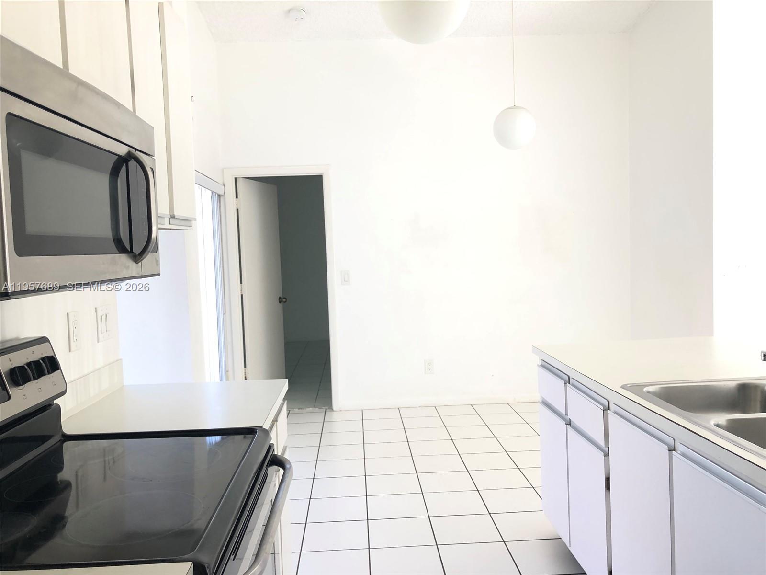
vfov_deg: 49.7
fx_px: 620
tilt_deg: -2.9
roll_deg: +2.3
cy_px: 288
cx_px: 383
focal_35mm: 28
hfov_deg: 63.4
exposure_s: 1/30
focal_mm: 4
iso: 25
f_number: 1.8
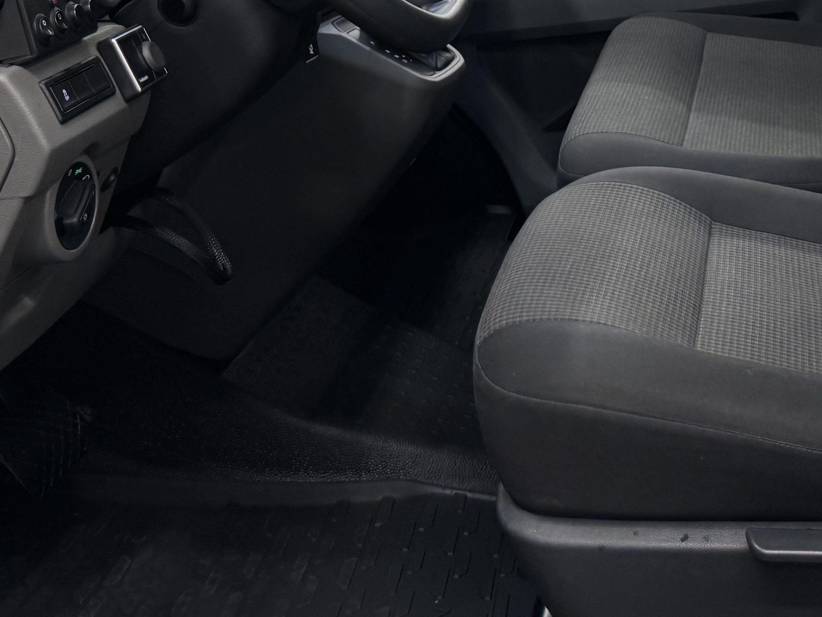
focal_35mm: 58
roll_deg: +1.7
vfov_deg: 24.0
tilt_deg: -10.4
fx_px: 1377
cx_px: 571
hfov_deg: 32.8
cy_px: -20
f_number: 1.78
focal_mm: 6.76
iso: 80
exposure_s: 1/100
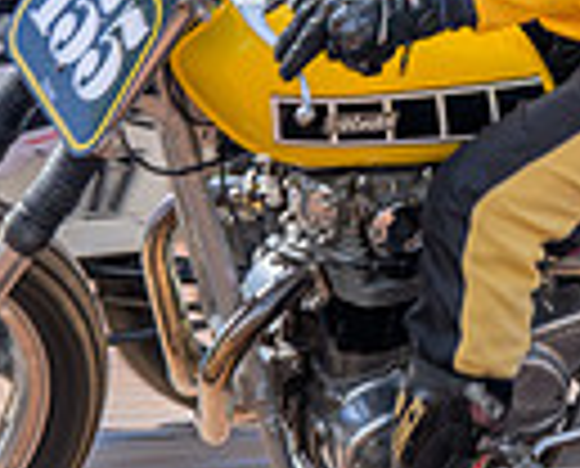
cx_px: 139
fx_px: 5217
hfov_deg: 6.4
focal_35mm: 303
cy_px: 43
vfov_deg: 5.1
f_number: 9
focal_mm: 70
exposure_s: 1/100
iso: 64
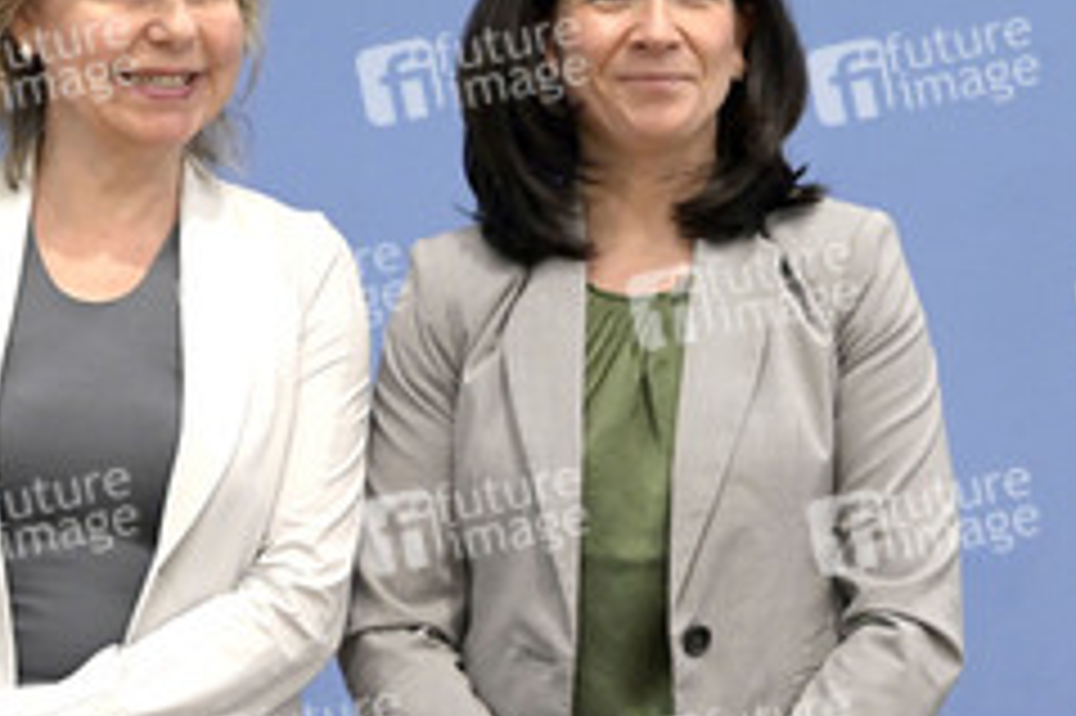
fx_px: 2539
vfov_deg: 16.0
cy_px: 410
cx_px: 353
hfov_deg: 23.8
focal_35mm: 85
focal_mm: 45
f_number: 5
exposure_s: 1/1000
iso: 4000
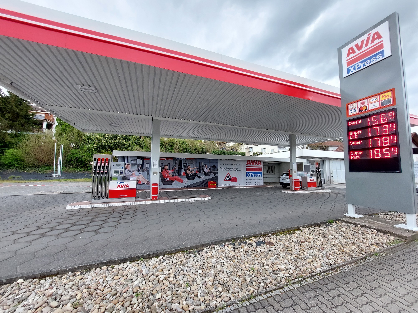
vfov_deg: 89.9
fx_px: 157
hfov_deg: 106.2
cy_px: 156
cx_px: 209
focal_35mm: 13
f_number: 2.2
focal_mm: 1.74
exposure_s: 1/192
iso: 50
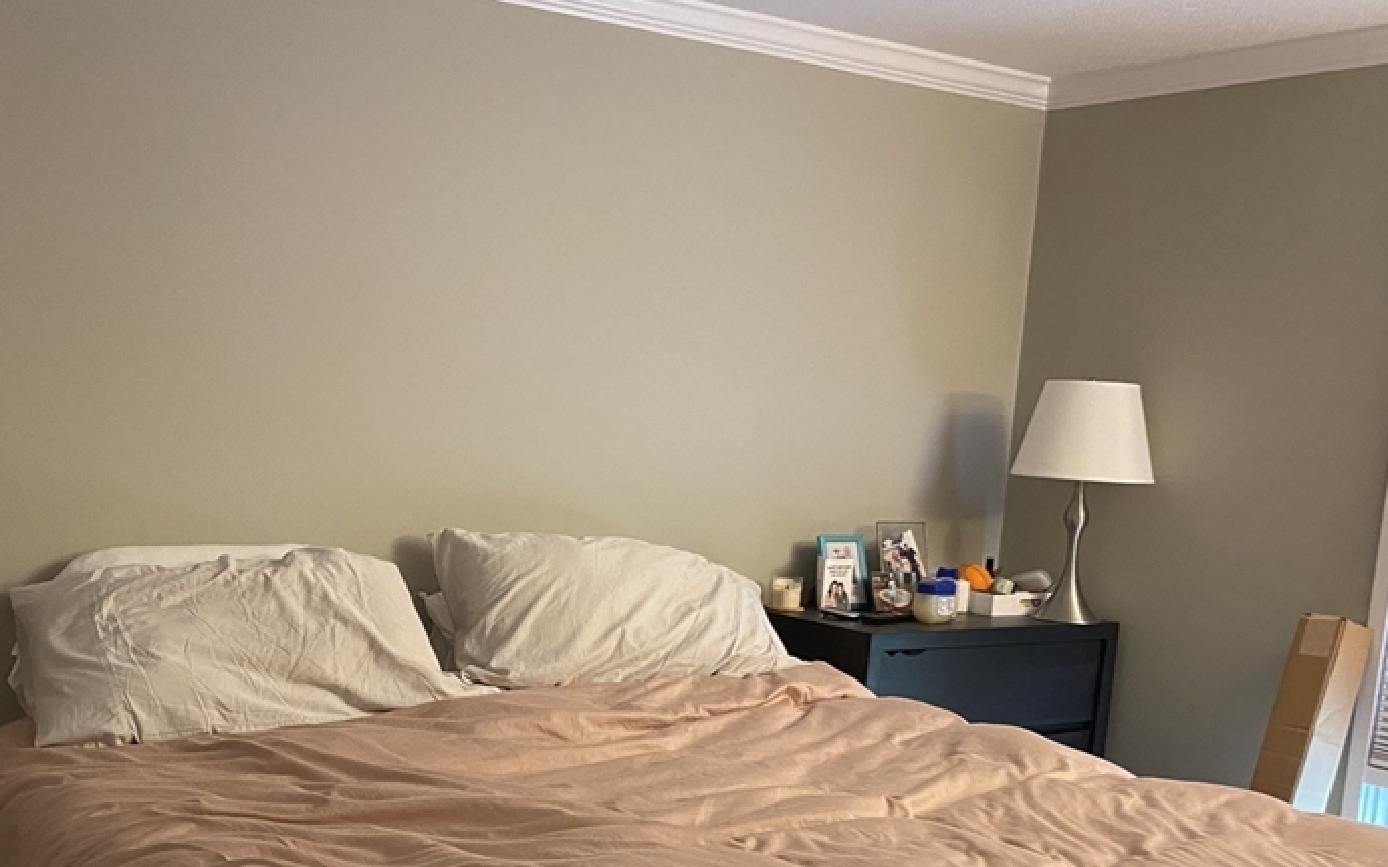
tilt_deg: -10.4
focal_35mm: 41
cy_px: 657
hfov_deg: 47.7
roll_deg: -2.8
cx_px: 508
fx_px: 1551
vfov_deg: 30.7
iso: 400
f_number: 1.8
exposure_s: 1/40
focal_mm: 4.25
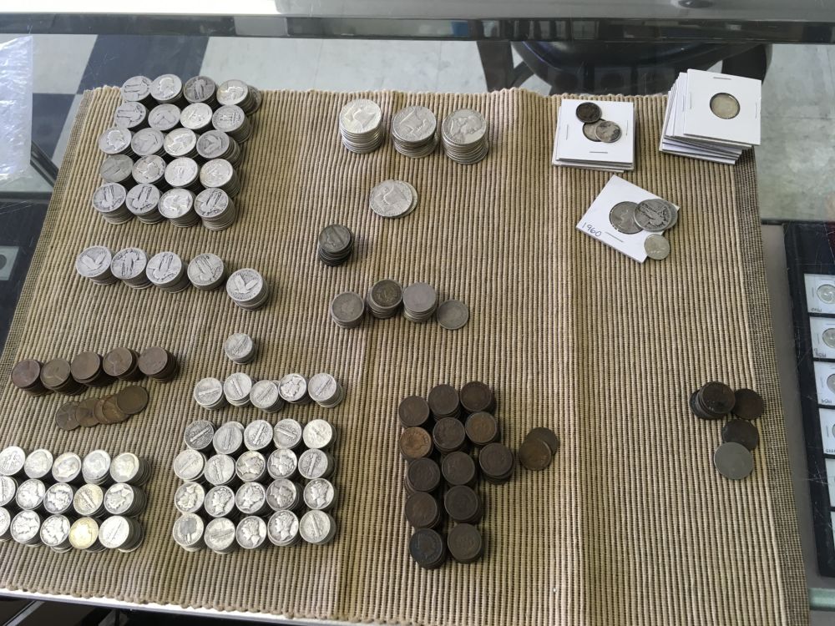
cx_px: 418
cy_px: 313
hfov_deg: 61.7
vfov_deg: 48.2
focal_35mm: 29
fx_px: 700
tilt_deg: -65.6
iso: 50
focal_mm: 4.15
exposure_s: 1/30
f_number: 2.2
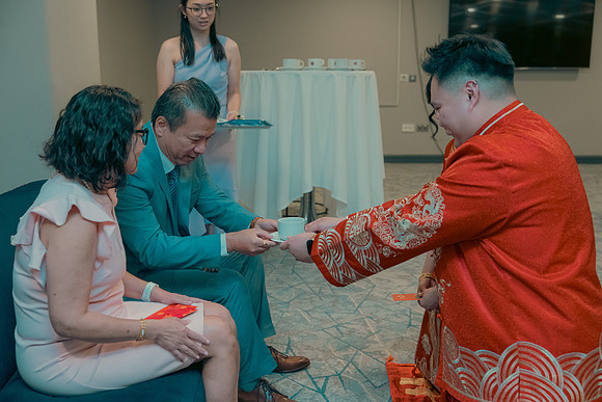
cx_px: 301
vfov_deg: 33.4
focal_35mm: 40
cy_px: 201
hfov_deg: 48.4
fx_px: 669
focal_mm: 40
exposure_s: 1/160
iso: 2500
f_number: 3.5
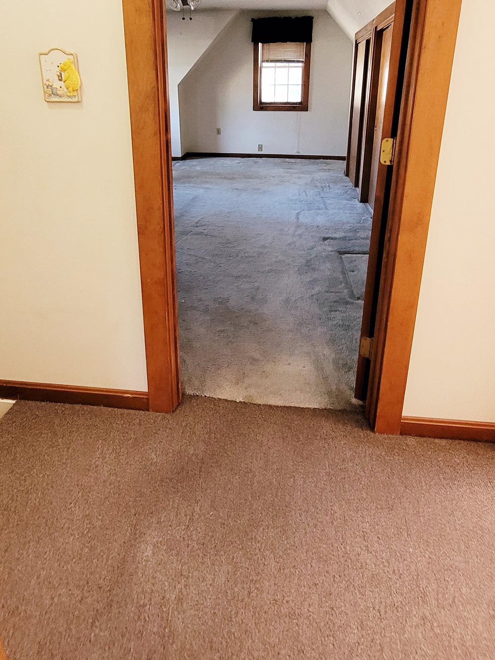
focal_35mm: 22
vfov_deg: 74.2
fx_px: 419
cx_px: 246
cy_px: 223
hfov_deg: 61.1
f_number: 2.2
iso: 320
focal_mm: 1.74
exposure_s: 1/60.2
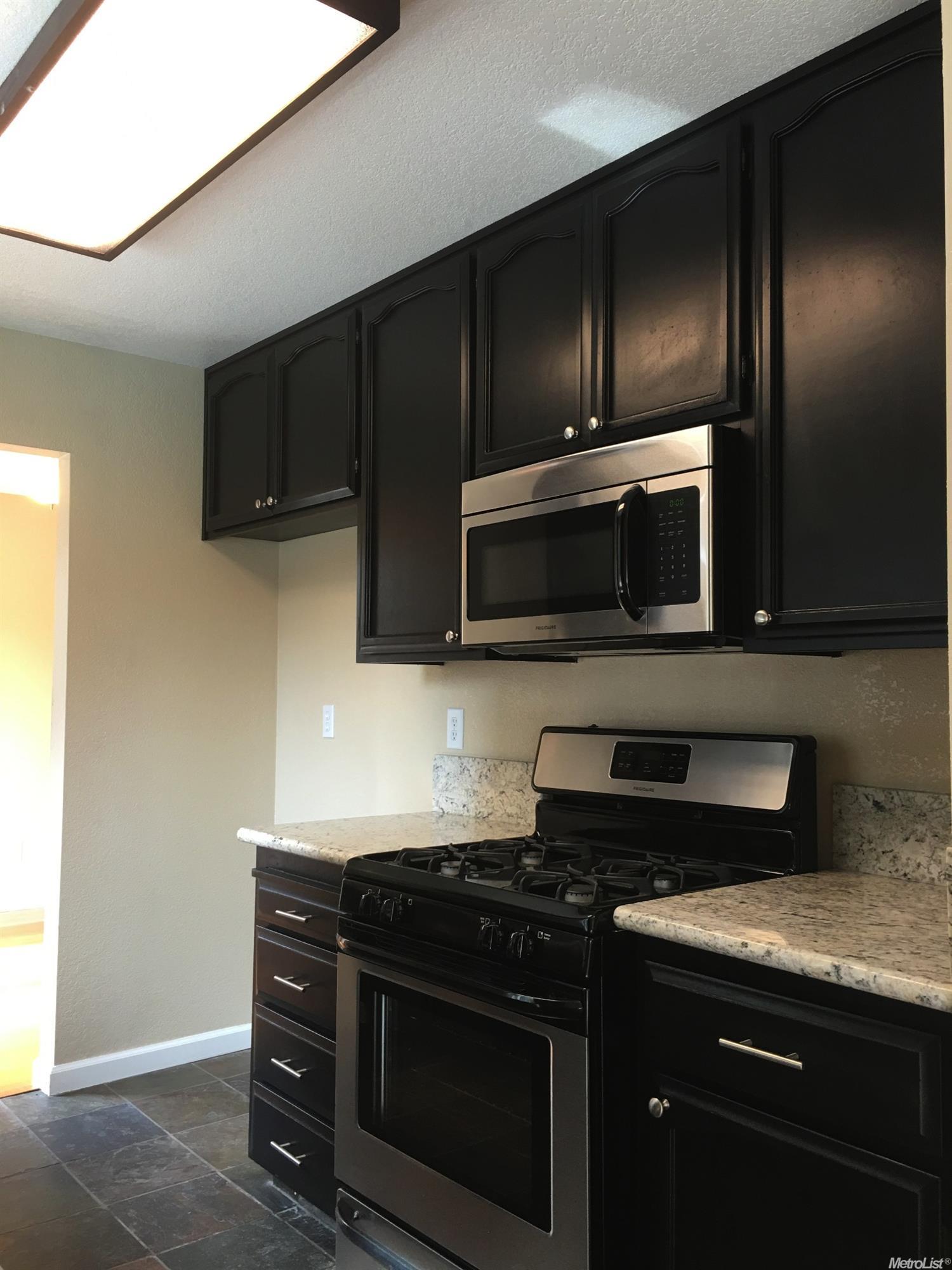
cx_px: 476
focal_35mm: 29
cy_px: 635
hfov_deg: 48.2
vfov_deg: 61.7
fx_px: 1063
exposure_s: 1/15
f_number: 2.2
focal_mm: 4.15
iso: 32
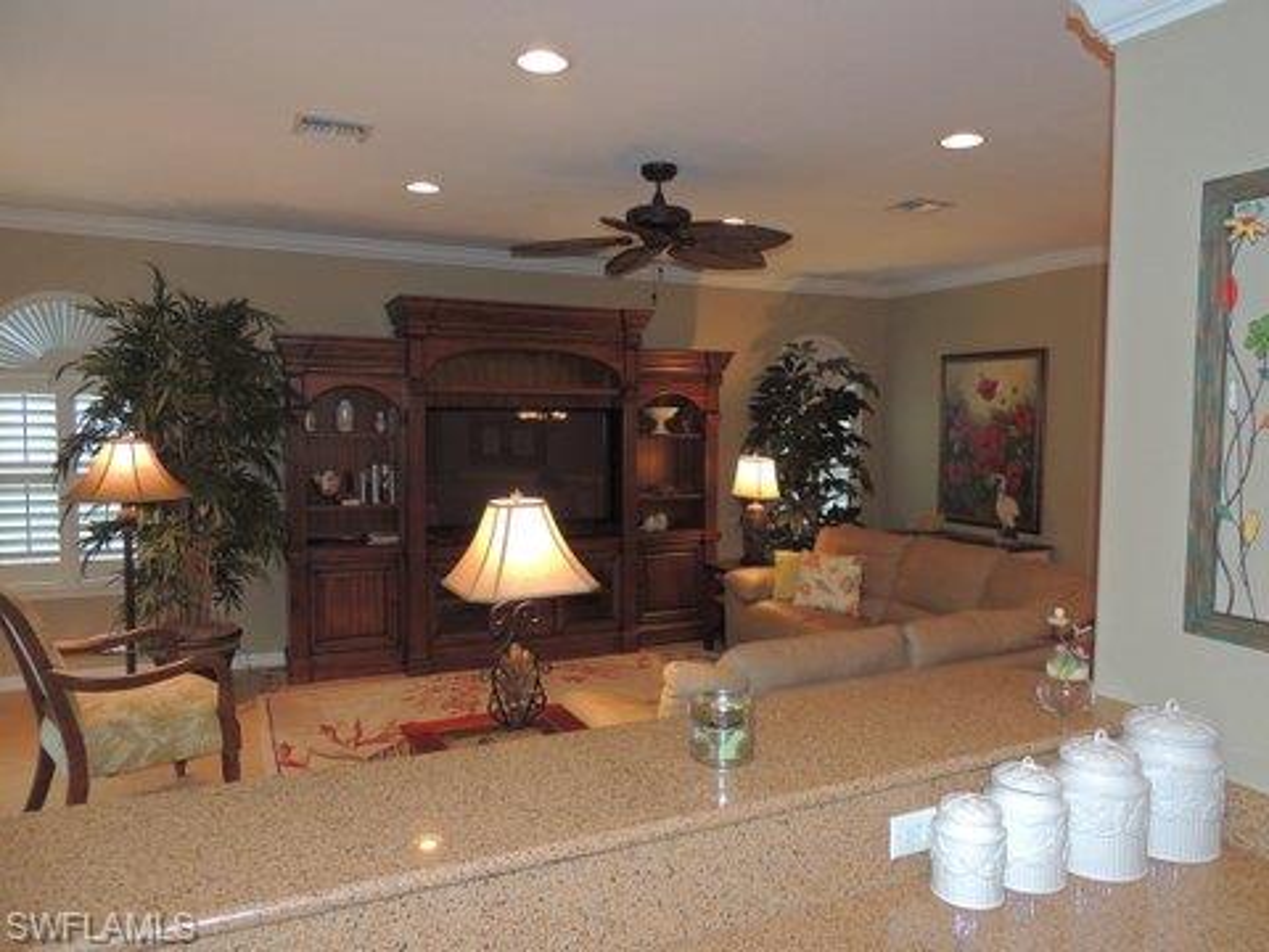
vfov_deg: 56.8
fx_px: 880
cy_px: 476
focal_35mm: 24
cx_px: 634
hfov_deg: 71.6
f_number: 3
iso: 200
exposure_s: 1/30
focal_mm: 4.3
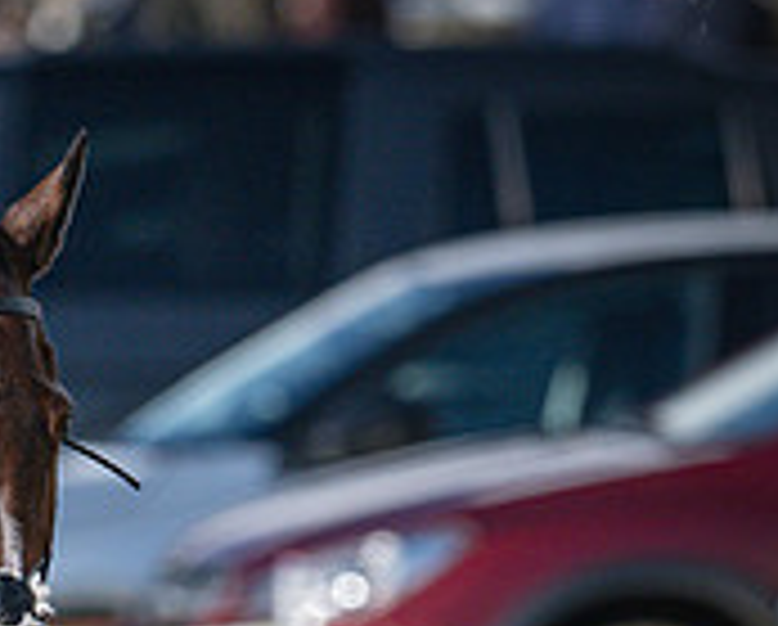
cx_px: -358
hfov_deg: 0.9
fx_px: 50604
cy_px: 554
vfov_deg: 0.7
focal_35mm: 2194
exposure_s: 1/3200
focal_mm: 400
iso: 400
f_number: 5
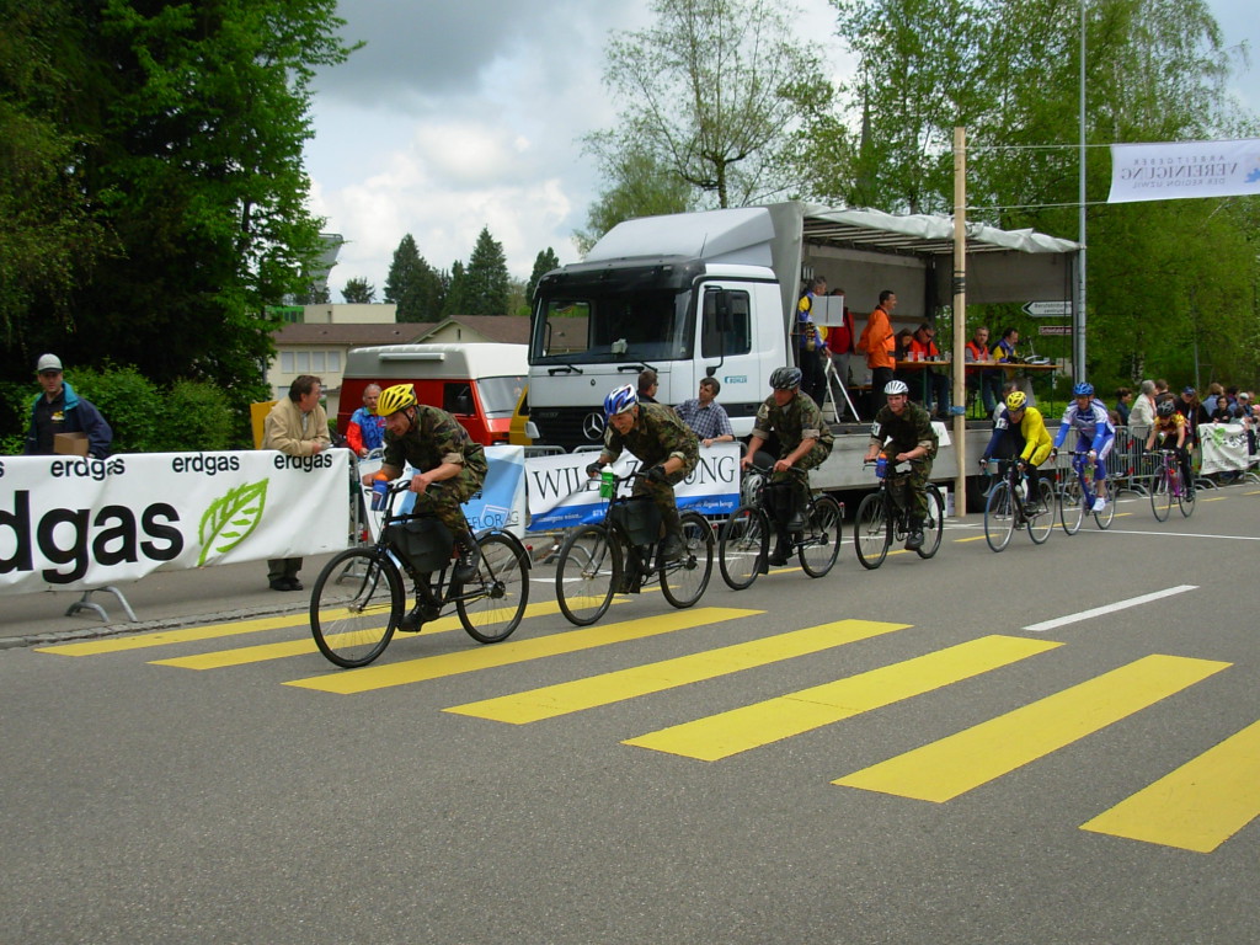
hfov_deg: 42.1
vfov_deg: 32.2
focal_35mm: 45
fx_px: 1638
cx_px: 630
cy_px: 472
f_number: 3.1
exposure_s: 1/861
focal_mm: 7.5
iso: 50
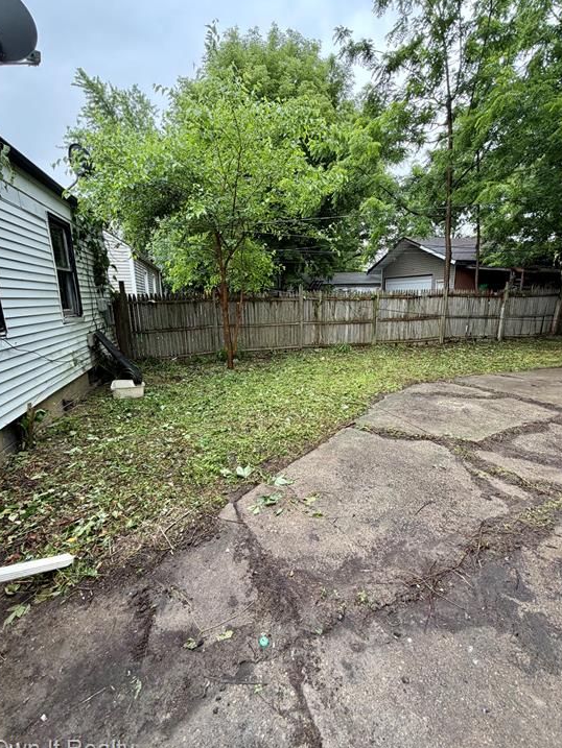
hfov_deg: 81.8
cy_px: 367
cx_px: 287
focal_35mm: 15
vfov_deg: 98.2
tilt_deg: -11.3
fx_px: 325
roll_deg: -1.6
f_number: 2.2
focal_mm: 2.22
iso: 64
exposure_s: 1/121
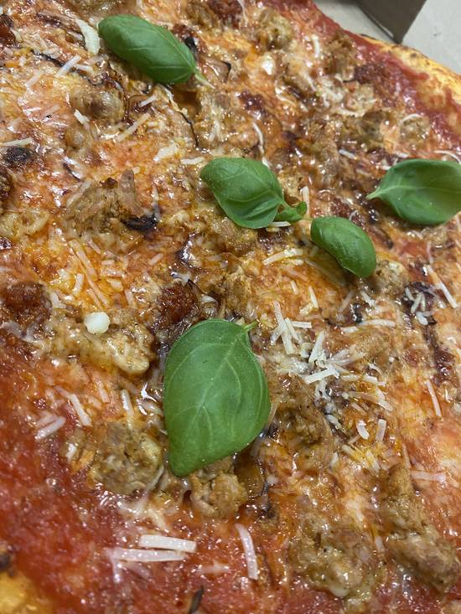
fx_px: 462
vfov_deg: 67.3
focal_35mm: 26
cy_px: 307
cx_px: 230
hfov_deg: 53.1
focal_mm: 4.25
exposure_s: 1/60
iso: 200
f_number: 1.8
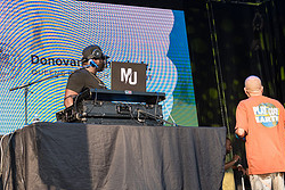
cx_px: 36
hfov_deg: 22.6
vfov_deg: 15.4
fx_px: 697
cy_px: 30
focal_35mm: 88
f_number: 3.5
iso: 500
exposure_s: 1/640
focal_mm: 38
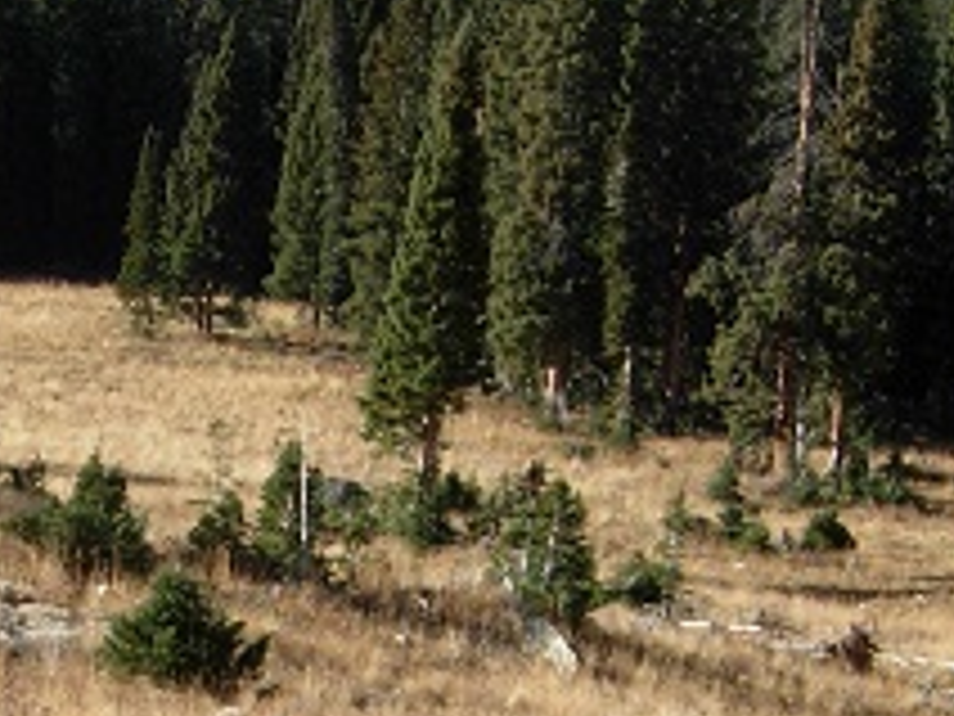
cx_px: -58
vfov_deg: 10.8
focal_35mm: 136
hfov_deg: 14.2
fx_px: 3748
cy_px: 707
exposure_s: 1/203
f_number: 4.8
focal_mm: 7.5
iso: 50
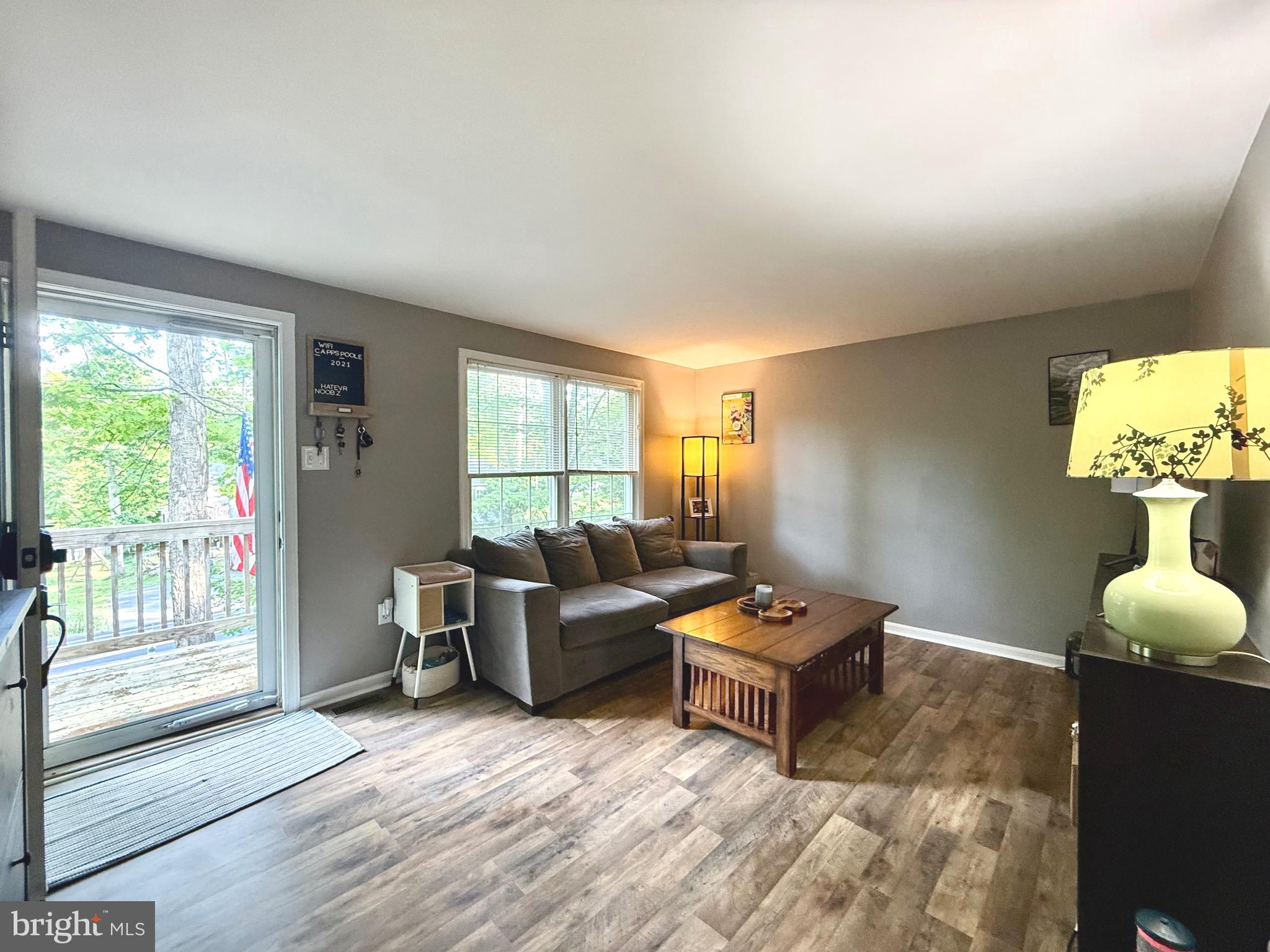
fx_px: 514
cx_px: 635
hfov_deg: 102.1
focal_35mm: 14
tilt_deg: -0.3
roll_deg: +0.0
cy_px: 476
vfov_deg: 85.7
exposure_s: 1/60
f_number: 2.2
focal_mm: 2.22
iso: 500
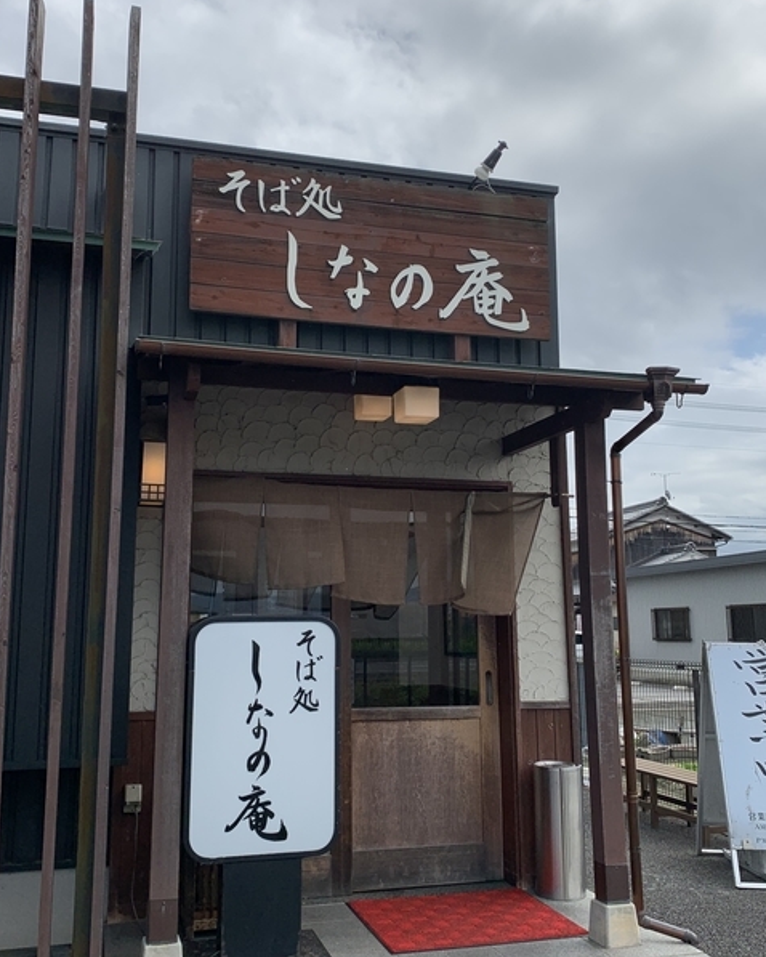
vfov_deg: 52.8
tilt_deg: +11.3
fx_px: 963
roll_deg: +0.3
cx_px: 354
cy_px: 470
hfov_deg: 43.3
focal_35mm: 34
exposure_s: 1/4274
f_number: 1.8
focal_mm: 4.25
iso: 25
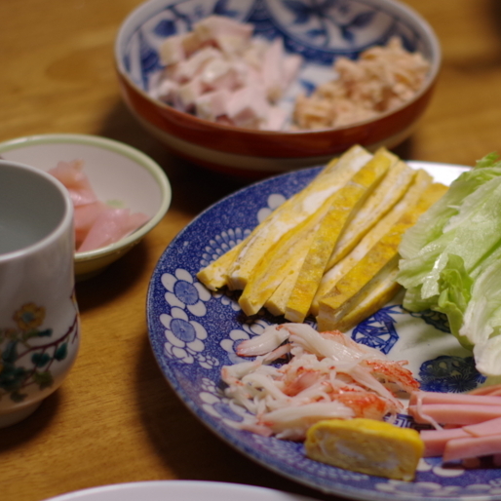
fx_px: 2080
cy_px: 308
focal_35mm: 127
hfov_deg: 13.7
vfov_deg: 13.7
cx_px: 355
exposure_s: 1/100
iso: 320
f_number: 2
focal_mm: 50
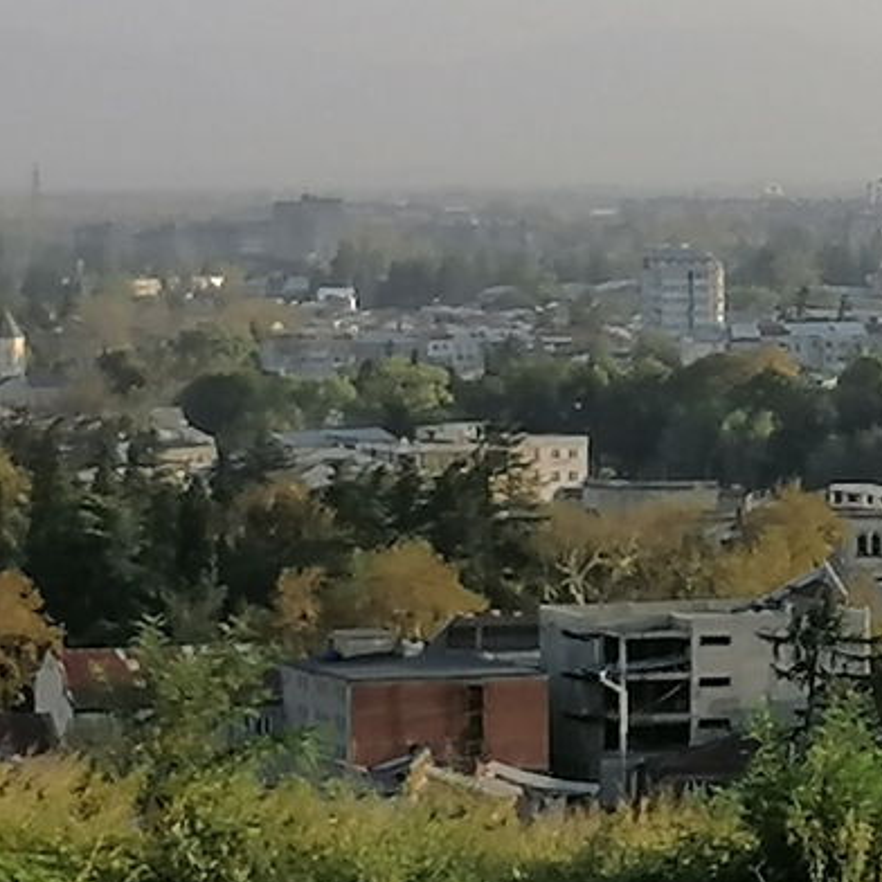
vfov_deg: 7.3
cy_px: 200
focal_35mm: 238
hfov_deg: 7.2
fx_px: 6861
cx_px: 1274
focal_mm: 5.3
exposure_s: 1/525
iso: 50
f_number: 1.8
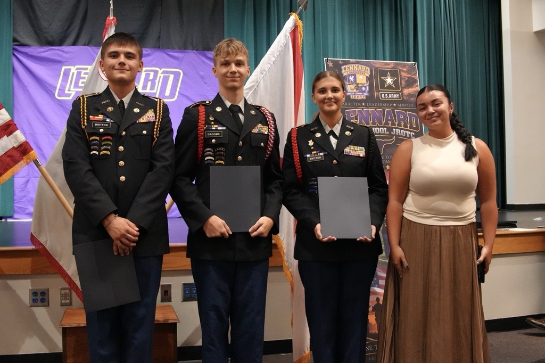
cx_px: 272
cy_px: 182
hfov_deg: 53.1
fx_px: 545
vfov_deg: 36.8
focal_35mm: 36
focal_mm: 24
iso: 6400
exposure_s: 1/160
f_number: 3.5
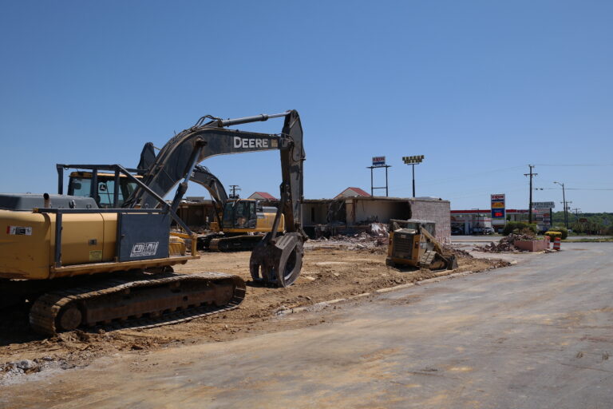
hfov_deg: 61.9
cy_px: 204
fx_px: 511
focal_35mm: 30
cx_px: 306
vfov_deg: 43.6
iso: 100
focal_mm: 20
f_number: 8
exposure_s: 1/400
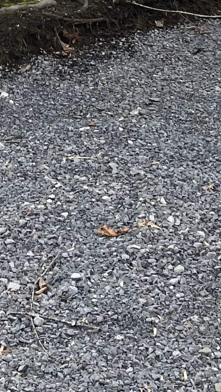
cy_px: -197
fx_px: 1177
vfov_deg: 17.1
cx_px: -139
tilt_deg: +0.0
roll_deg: -0.4
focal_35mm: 113
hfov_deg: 10.3
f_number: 1.8
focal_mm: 3.99
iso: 32
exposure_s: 1/704
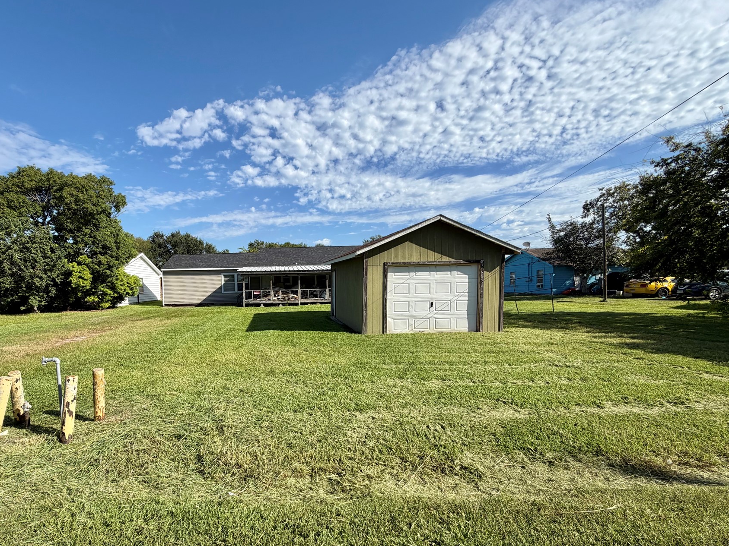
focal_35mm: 17
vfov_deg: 74.3
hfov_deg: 89.8
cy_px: 310
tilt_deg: -4.0
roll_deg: +1.3
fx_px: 358
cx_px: 290
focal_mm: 2.22
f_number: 2.2
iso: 20
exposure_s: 1/1017
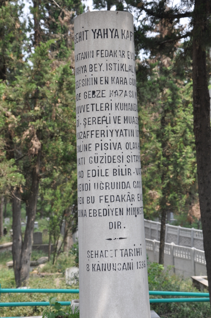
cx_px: 106
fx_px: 634
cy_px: 159
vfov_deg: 28.1
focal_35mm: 72
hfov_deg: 18.9
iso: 200
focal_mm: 48
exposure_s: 1/200
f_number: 8
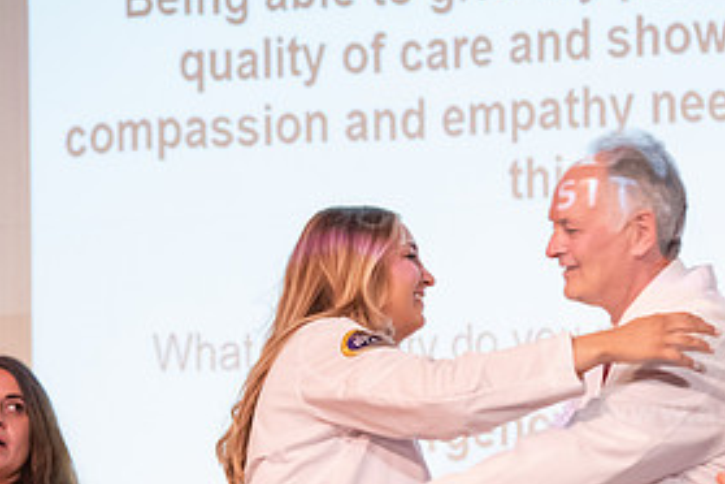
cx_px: 481
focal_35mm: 301
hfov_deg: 6.8
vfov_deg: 4.6
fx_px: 6061
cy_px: 467
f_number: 3.2
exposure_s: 1/200
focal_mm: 145
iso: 4000
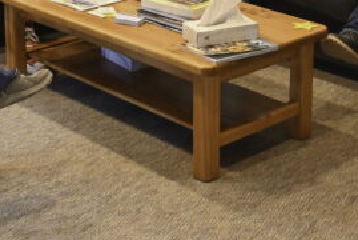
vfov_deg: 13.1
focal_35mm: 101
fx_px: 1005
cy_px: -88
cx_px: 189
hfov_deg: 20.2
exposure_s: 1/100
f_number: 4
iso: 3200
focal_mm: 26.5
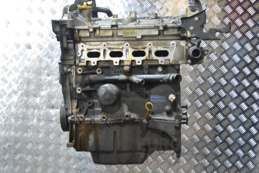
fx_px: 367
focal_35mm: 51
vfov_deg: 26.5
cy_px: 86
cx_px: 130
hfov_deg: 38.9
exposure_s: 1/25
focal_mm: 34
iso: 3200
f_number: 5
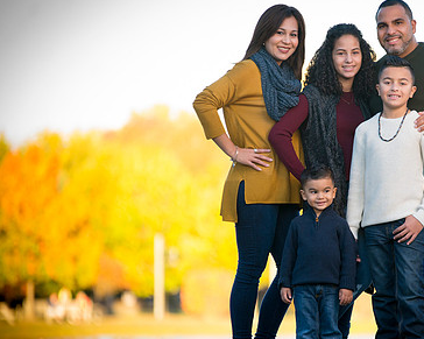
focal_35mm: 332
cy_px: 201
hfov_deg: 5.8
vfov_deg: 4.7
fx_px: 4165
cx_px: 344
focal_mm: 200
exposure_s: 1/500
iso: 640
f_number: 3.2
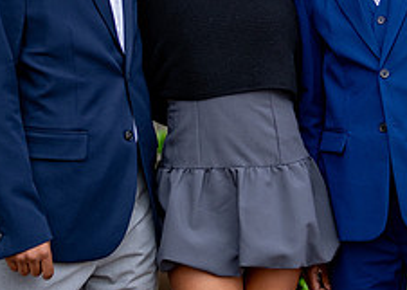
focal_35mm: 139
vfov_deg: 10.3
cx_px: 289
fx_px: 1605
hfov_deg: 14.4
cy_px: 32
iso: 100
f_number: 1.2
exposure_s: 1/2000
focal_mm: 50
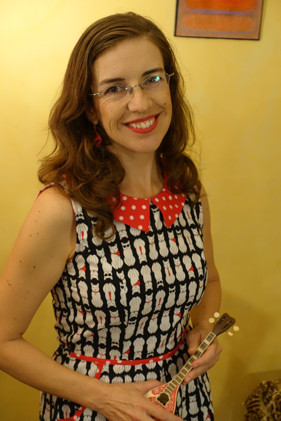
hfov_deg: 25.5
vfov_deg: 37.5
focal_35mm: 53
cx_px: 140
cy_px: 210
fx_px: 620
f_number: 2.8
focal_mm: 19.48
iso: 800
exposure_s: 1/40
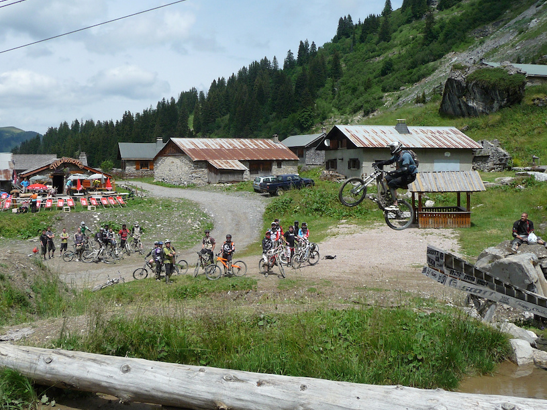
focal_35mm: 44
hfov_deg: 42.9
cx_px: 238
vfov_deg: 32.9
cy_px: 213
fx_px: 695
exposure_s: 1/1300
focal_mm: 5.3
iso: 100
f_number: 3.5
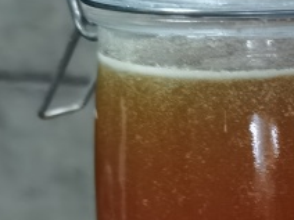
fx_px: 866
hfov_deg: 16.9
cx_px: 476
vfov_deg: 14.0
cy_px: 270
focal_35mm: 102
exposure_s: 1/20
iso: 640
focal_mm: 6.71
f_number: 1.9
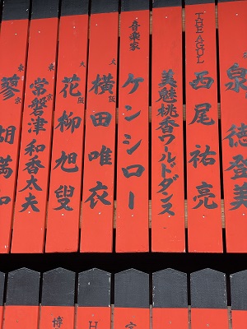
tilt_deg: +17.3
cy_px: 164
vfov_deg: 36.8
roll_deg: -1.0
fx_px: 495
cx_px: 124
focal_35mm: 52
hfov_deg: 28.0
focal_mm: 6
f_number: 2
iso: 40
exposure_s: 1/122
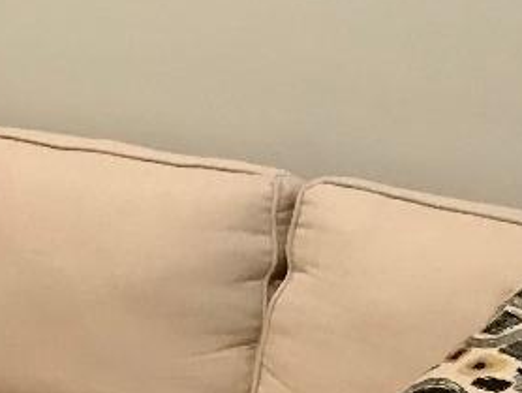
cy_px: -49
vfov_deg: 10.1
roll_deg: +1.3
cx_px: -565
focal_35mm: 145
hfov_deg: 11.9
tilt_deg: -7.2
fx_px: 2188
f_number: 1.8
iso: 50
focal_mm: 3.99
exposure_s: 1/15
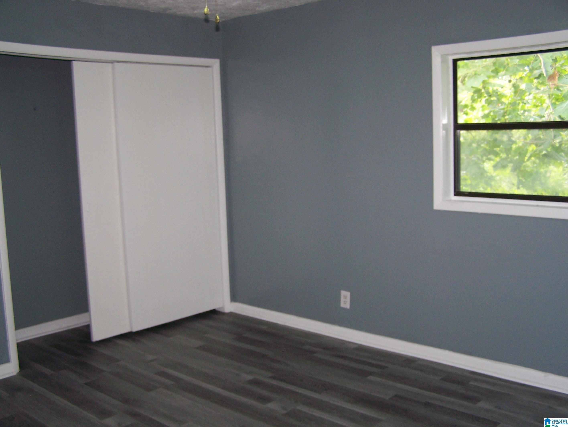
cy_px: 214
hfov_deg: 48.9
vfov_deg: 37.8
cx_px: 284
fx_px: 624
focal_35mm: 38
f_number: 2.8
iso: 160
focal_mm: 6.3
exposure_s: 1/60
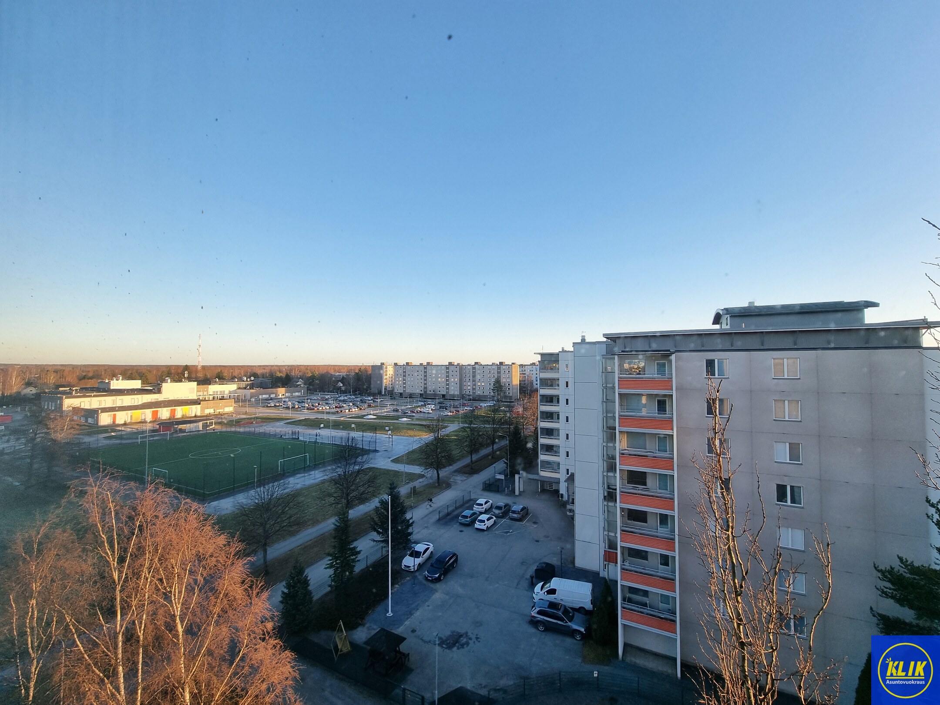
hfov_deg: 106.2
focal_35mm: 13
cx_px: 470
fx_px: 353
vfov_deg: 89.9
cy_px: 352
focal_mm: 2.2
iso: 50
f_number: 2.2
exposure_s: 1/380
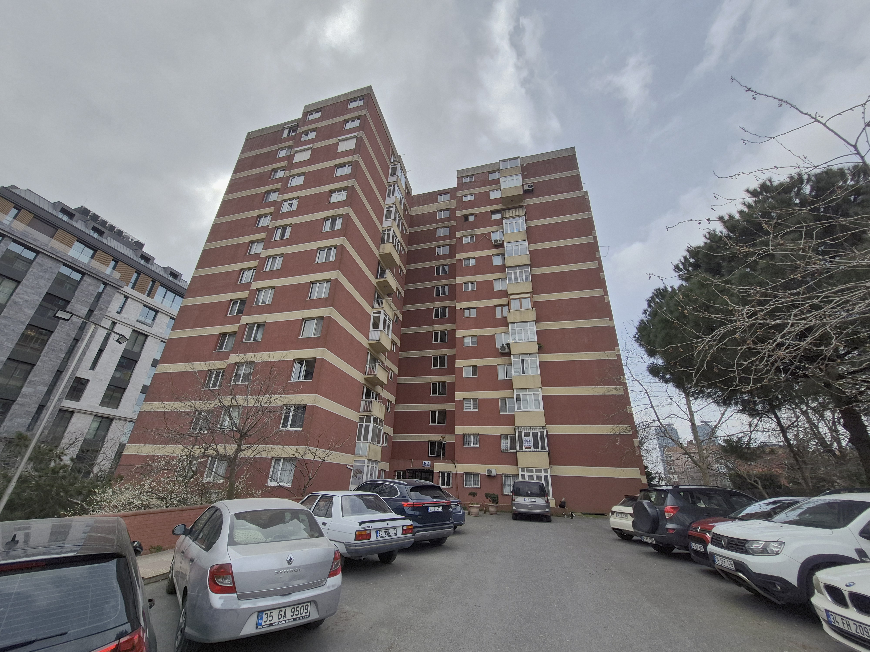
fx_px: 327
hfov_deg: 106.2
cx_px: 435
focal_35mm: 13
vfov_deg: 89.9
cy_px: 326
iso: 50
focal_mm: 1.74
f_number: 2.2
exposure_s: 1/2008
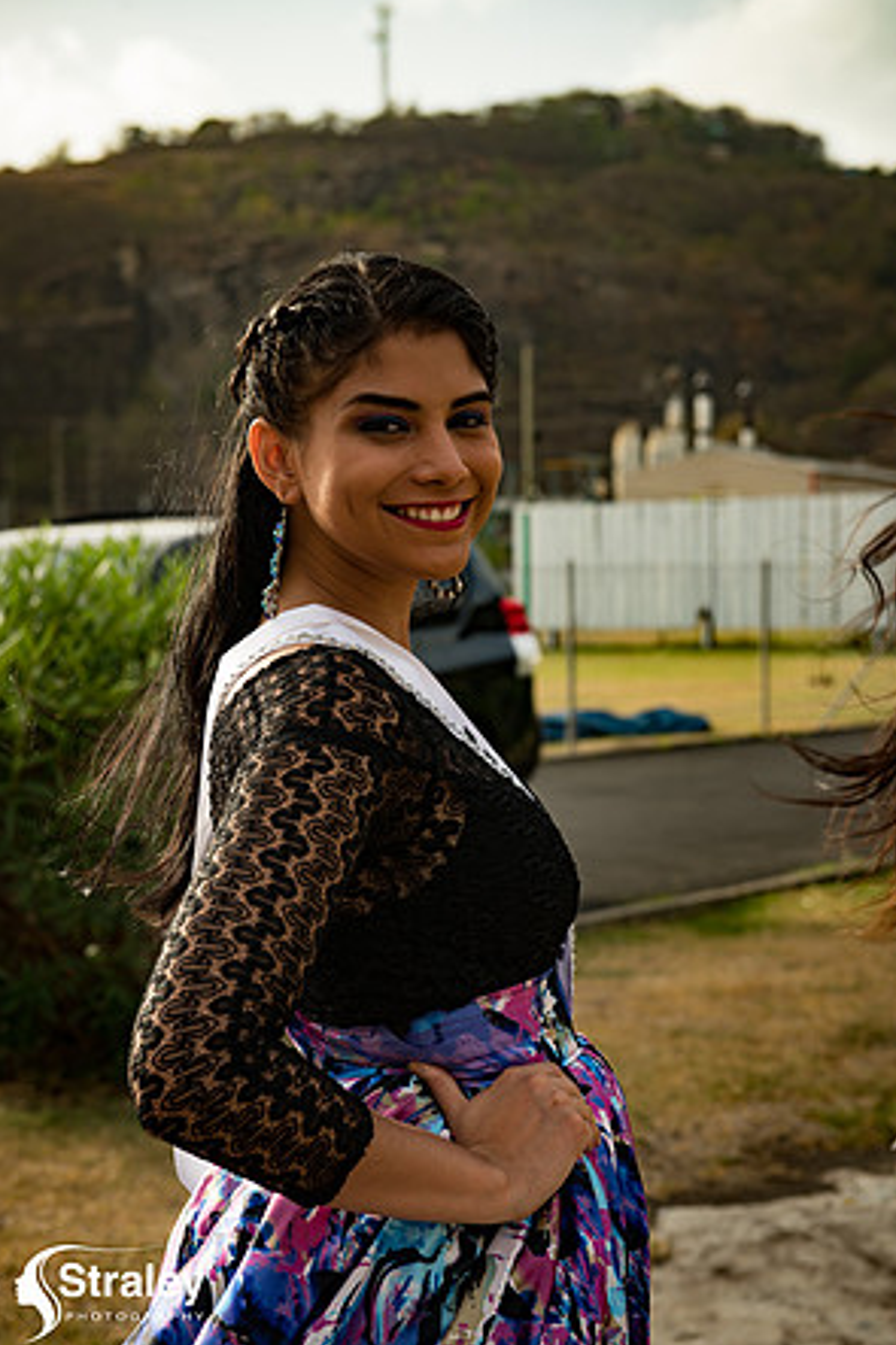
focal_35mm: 63
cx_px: 450
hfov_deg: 21.6
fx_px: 2354
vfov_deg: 31.9
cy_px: 668
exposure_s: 1/250
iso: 80
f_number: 6.3
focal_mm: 62
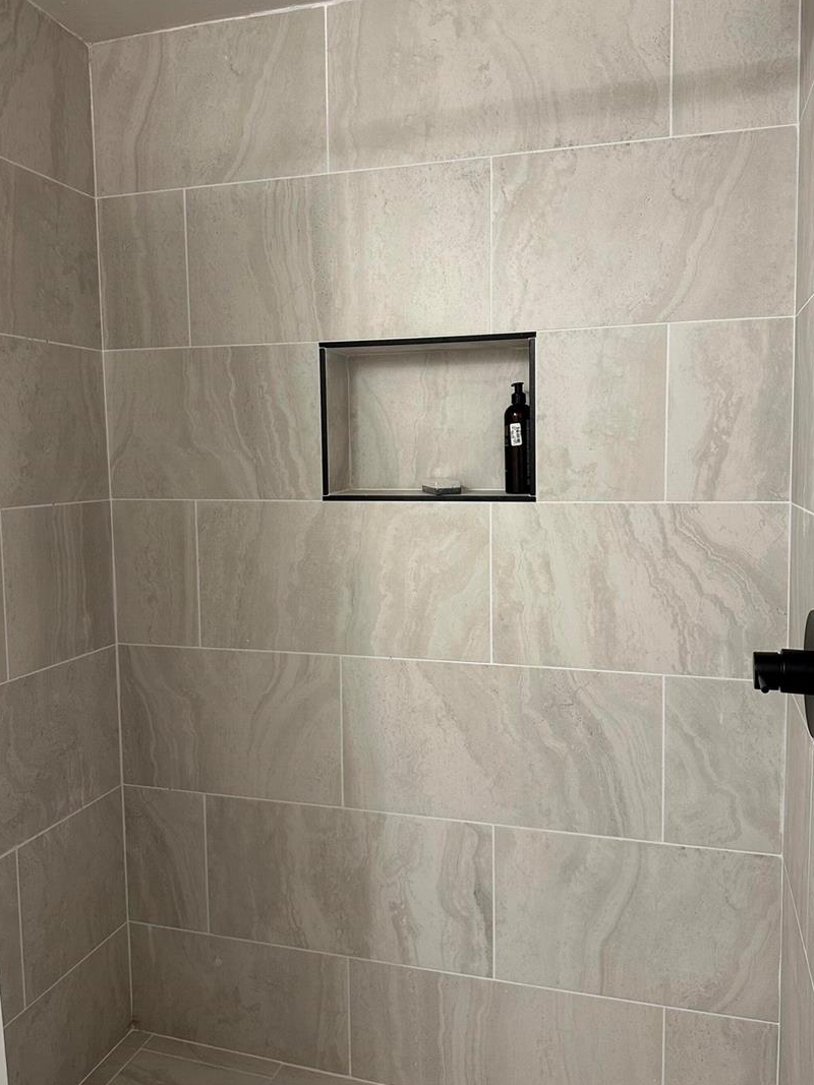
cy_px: 517
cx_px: 437
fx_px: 847
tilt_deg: -4.2
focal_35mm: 27
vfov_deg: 65.3
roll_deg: +0.2
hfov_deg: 51.3
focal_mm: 6.86
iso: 250
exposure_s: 1/60
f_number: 1.78
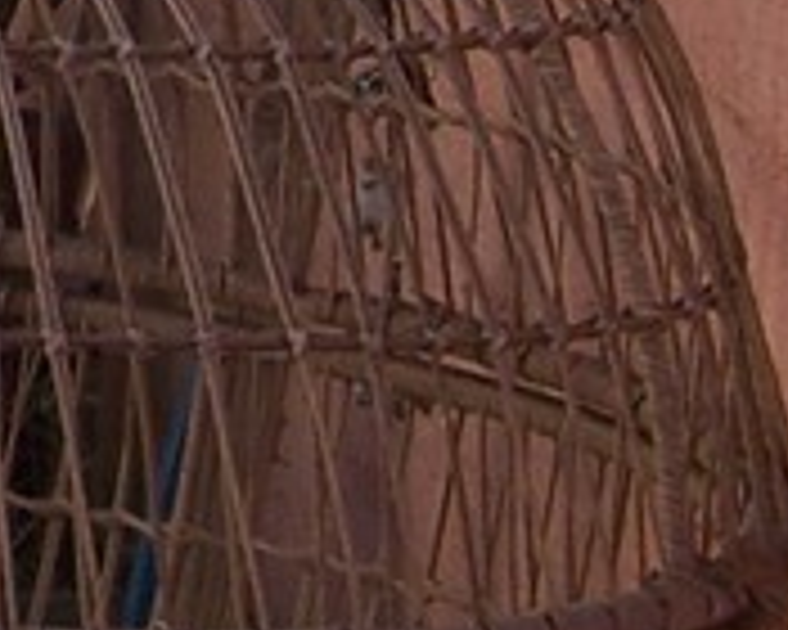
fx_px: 4384
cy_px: -572
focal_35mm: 188
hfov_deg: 9.8
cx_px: -581
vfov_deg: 7.9
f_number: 3.4
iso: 80
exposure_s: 1/500
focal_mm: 5.5
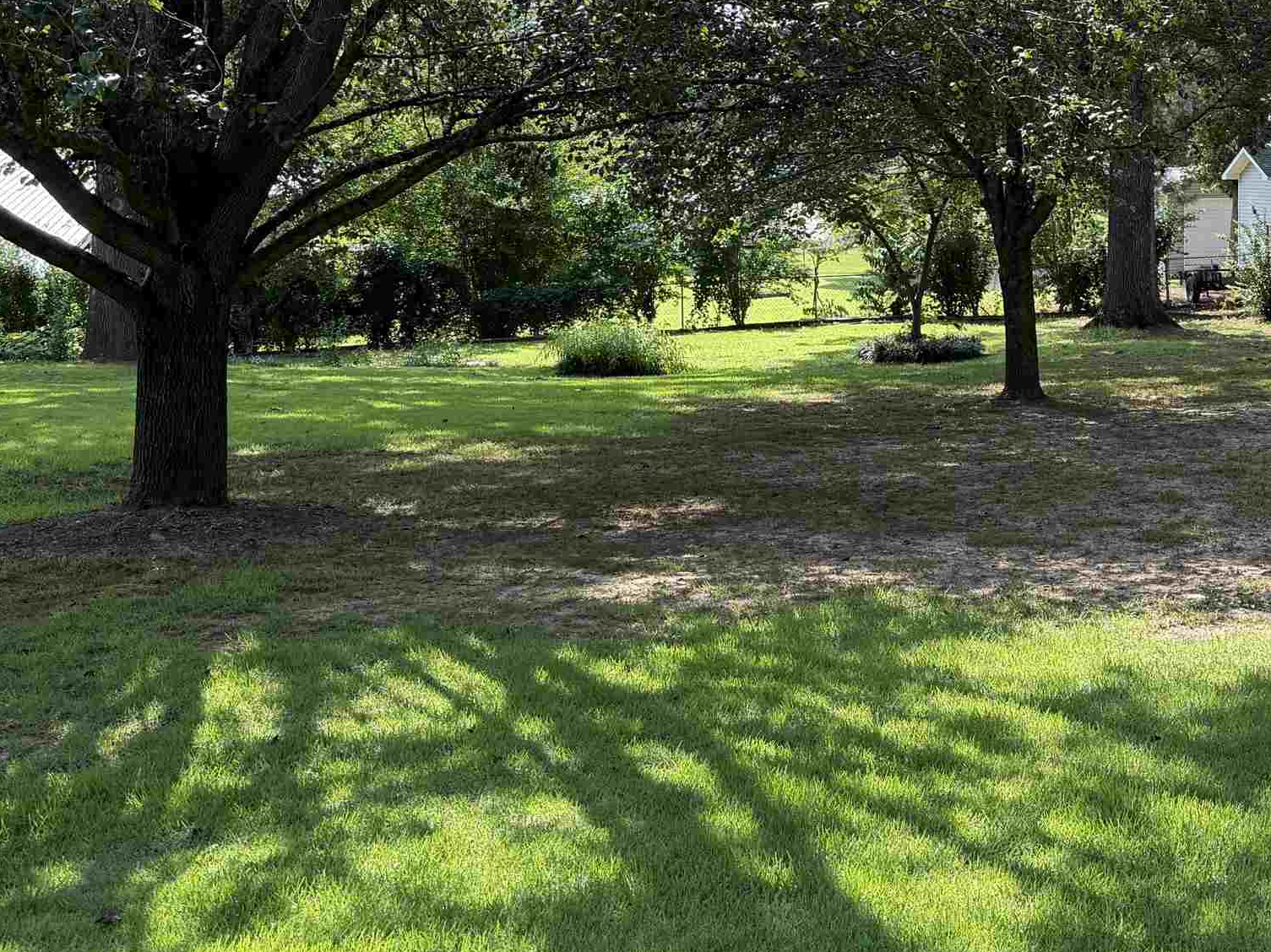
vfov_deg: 28.8
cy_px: 153
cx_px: 1049
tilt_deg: -0.2
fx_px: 1799
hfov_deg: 37.3
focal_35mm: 49
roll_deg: -0.8
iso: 100
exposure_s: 1/742
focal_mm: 6.76
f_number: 1.78
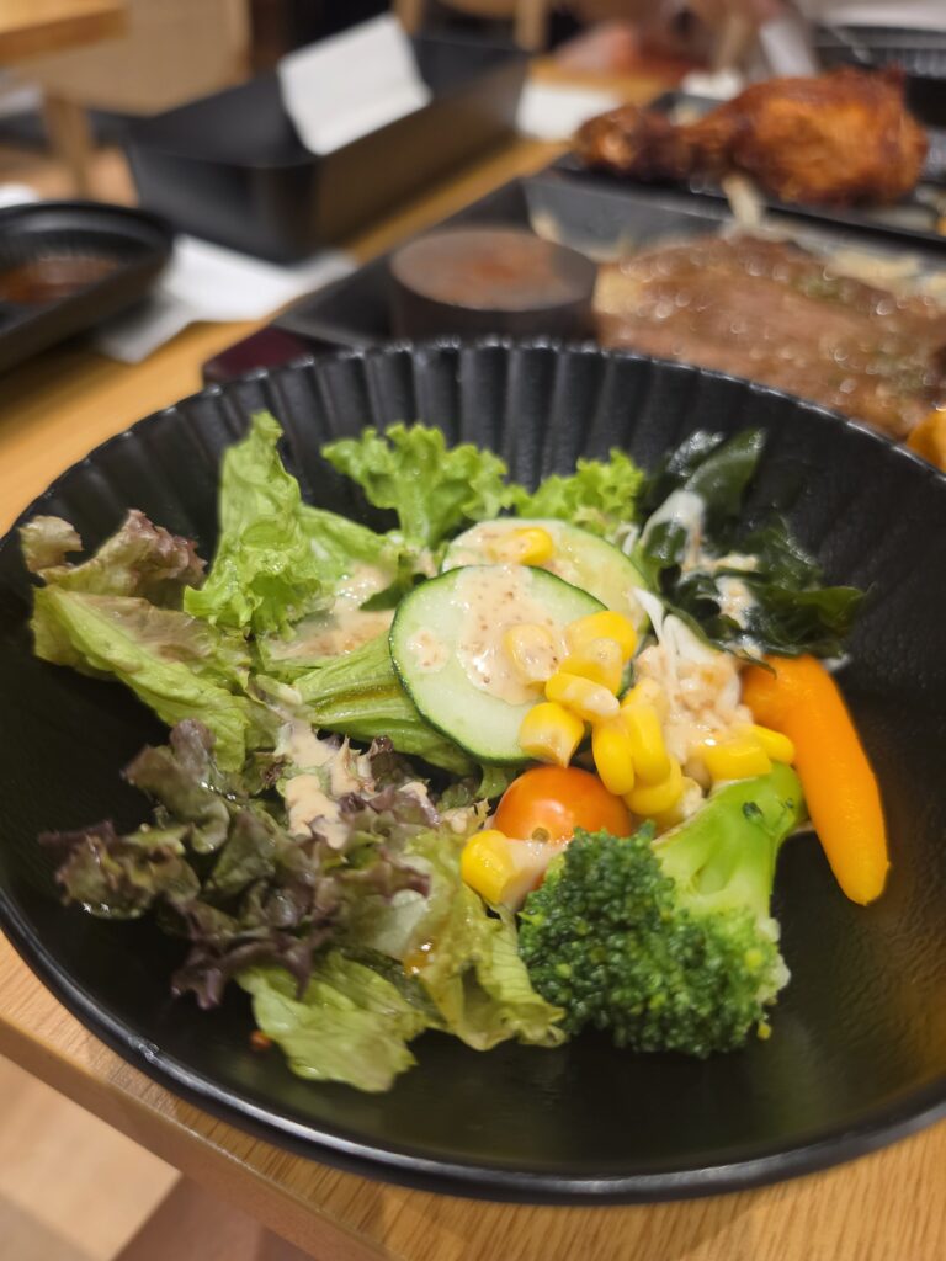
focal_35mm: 23
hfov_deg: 58.9
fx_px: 838
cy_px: 630
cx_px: 473
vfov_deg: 73.9
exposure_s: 1/100
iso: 250
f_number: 1.4
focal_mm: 6.5
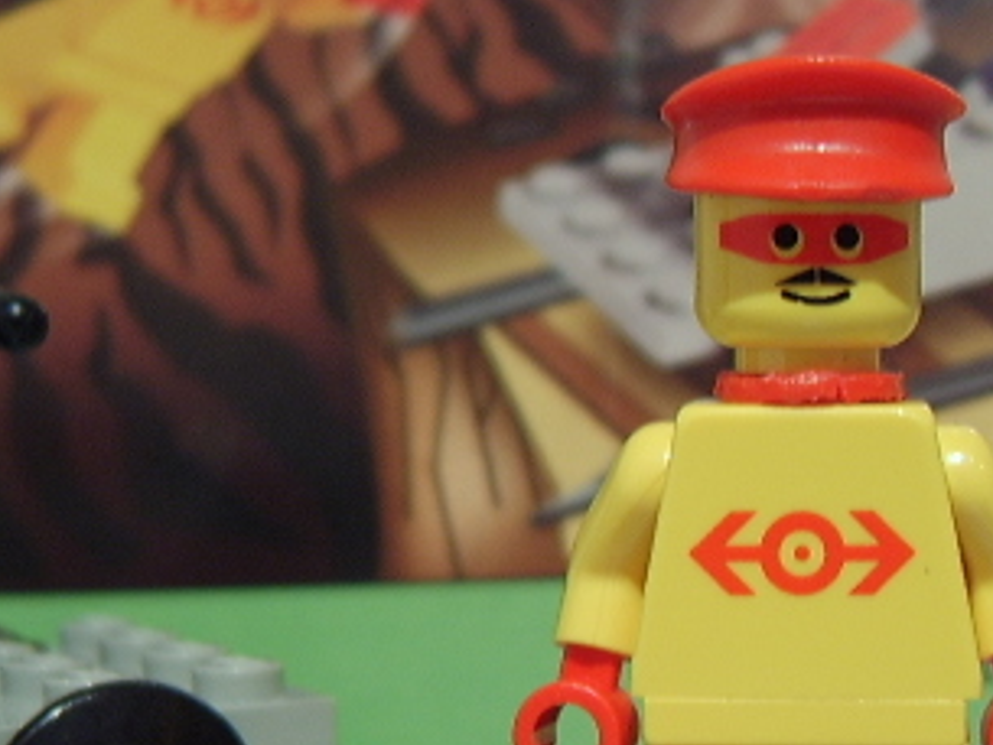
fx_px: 1865
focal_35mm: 65
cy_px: 355
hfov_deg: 29.4
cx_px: 736
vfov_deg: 22.6
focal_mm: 8.13
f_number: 2.7
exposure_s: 1/5
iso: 100
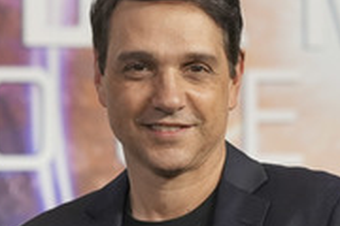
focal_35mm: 307
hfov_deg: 6.7
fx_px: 2899
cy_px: 160
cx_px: 127
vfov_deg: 4.5
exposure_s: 1/400
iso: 5000
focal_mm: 123
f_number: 5.6
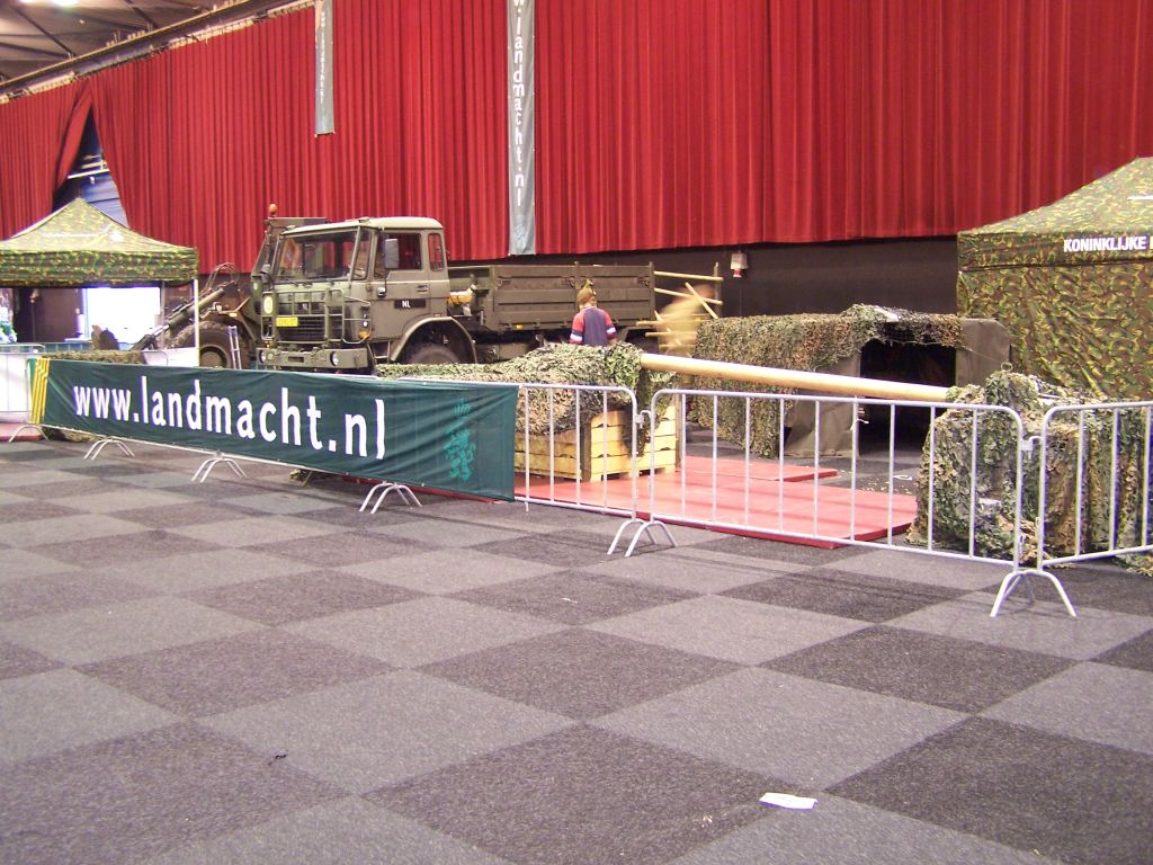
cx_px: 576
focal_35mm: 38
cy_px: 432
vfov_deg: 37.7
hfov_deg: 49.0
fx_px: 1266
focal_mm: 6.3
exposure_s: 1/2
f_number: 2.8
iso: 140
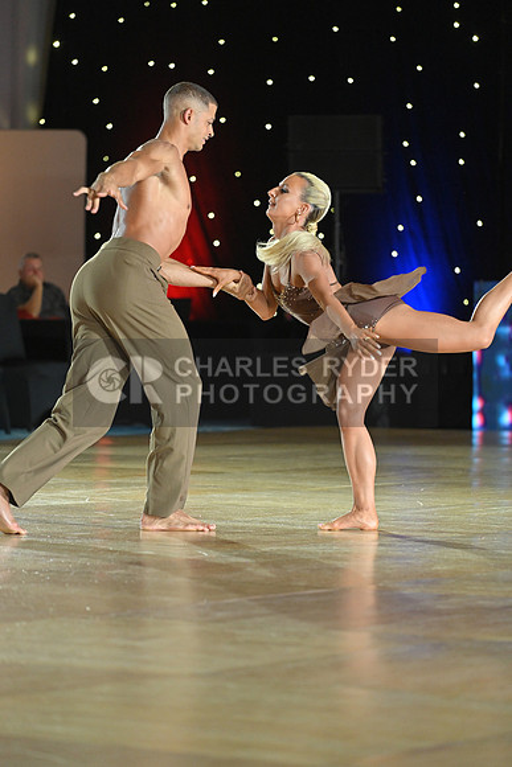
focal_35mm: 170
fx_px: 3624
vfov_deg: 12.1
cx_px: 256
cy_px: 384
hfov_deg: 8.1
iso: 2000
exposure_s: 1/250
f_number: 4
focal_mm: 170
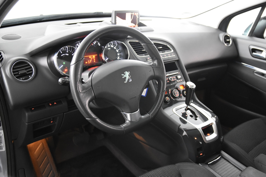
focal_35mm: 33
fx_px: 244
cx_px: 133
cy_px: 88
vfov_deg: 40.0
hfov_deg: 57.2
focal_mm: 22
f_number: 3
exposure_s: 1/30
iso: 3600
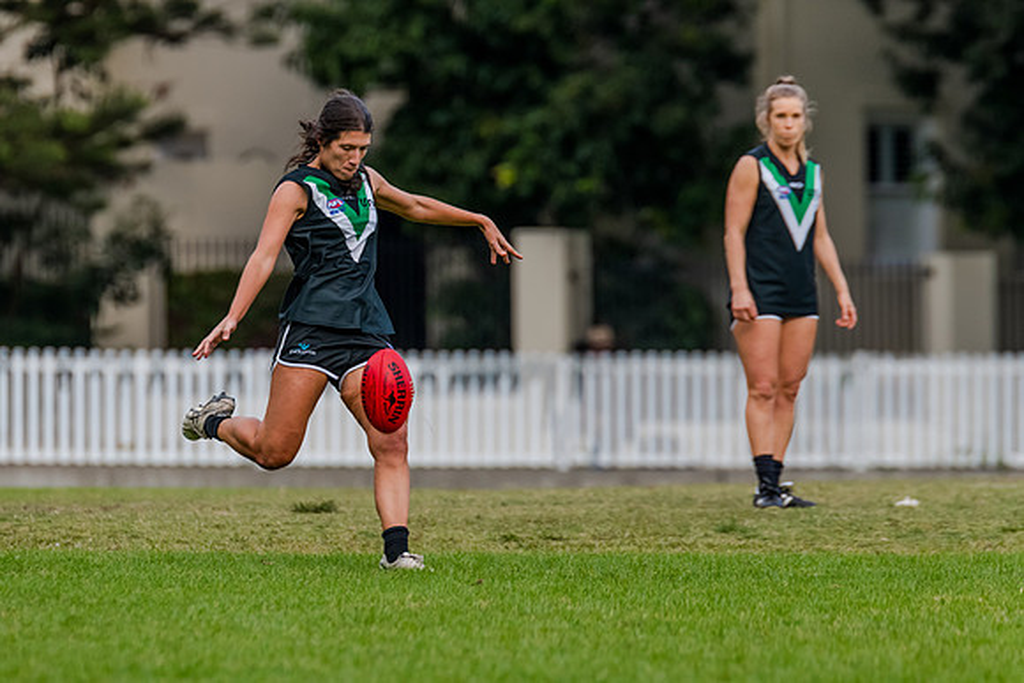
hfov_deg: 3.9
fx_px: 14939
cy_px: 257
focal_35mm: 525
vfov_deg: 2.6
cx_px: 365
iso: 800
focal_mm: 380
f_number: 5
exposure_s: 1/1600
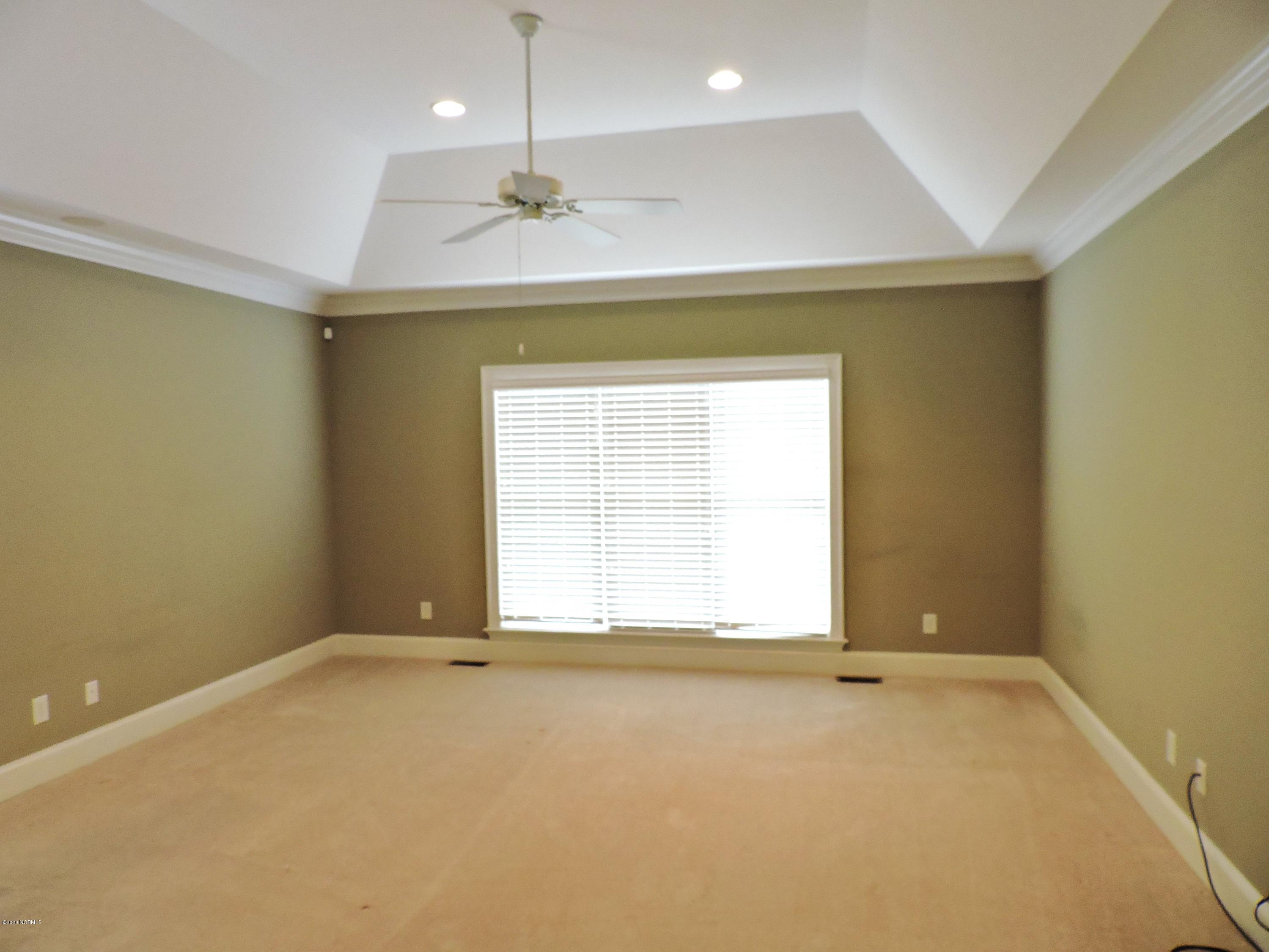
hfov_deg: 71.6
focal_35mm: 24
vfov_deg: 56.8
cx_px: 634
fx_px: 880
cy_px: 476
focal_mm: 4.3
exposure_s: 1/30
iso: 360
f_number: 3
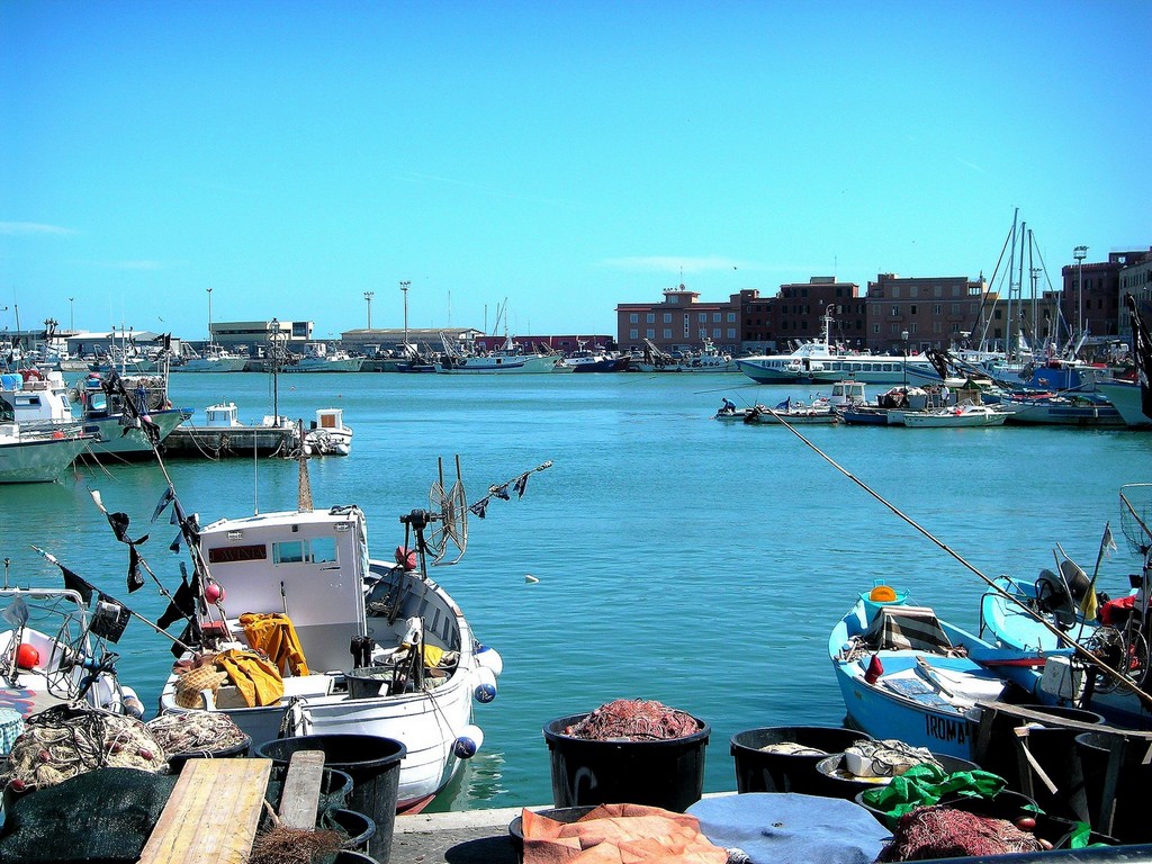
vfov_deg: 26.6
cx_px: 576
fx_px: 1830
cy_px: 432
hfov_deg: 34.9
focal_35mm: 55
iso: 50
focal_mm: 9.1
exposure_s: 1/750
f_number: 3.7
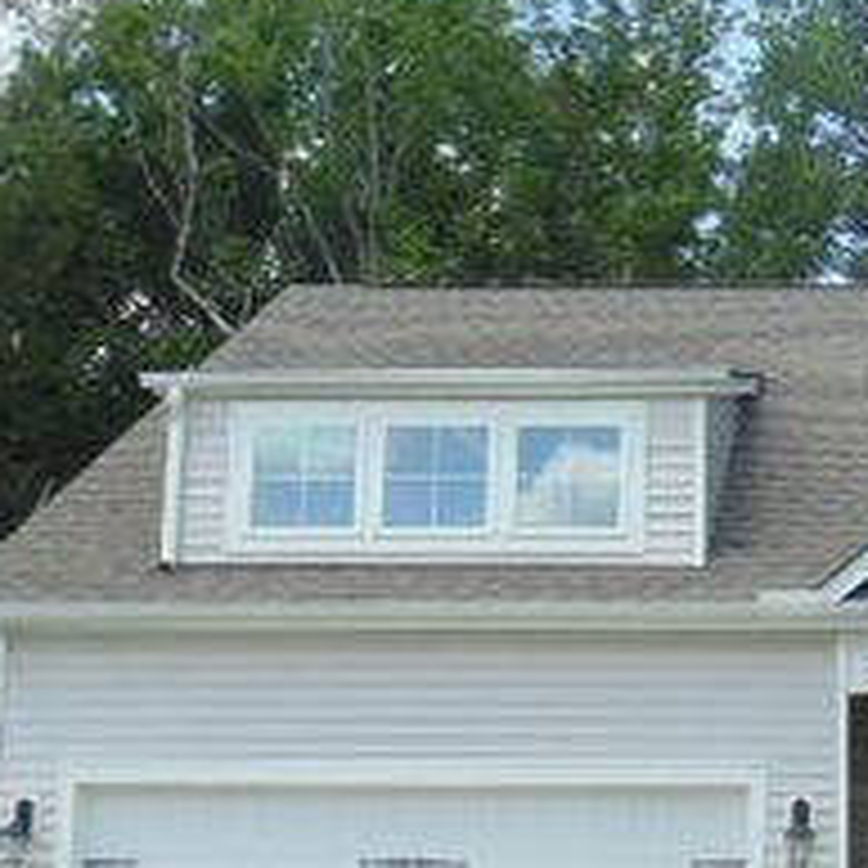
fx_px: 2667
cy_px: 380
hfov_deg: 18.0
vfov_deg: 18.5
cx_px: 868
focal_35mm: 94
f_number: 3.6
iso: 80
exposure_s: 1/500
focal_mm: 7.4
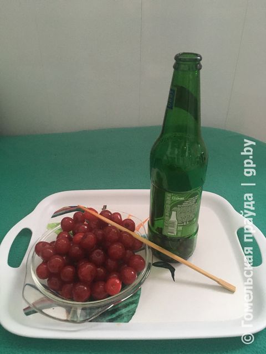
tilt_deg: -32.7
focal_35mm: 29
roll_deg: +0.4
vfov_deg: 61.7
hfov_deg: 48.2
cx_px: 133
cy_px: 177
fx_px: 297
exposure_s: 1/25
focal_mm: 4.15
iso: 200
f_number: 2.2
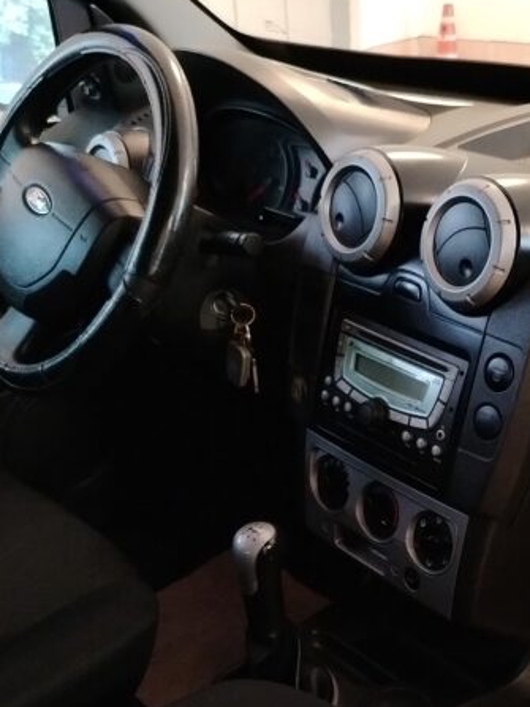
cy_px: 538
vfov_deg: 34.2
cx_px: 418
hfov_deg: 26.1
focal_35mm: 55
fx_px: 1123
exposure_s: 1/20
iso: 3225
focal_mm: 5.25
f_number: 1.75
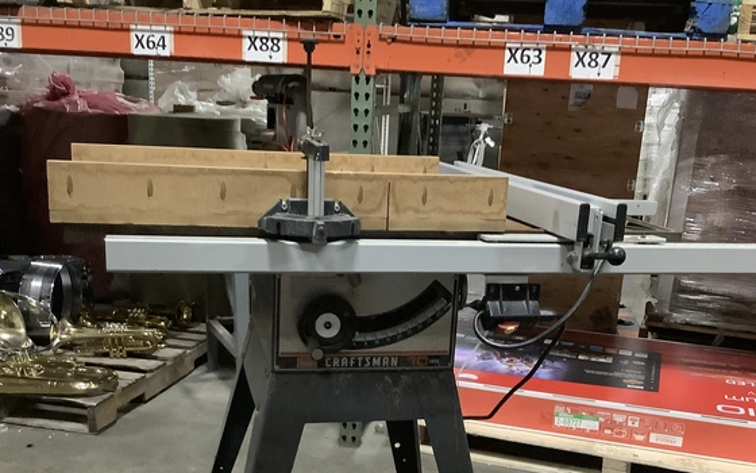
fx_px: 907
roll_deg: -2.3
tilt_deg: -17.1
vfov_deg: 28.8
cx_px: 405
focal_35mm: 44
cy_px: 352
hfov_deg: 45.2
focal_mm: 3.3
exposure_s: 1/30
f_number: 2.4
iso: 500
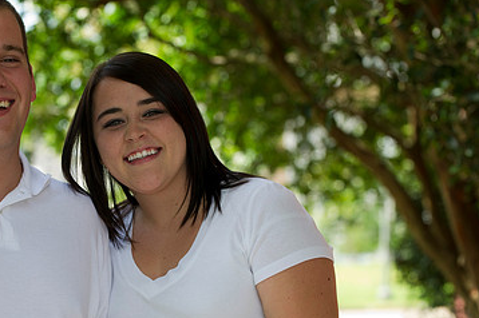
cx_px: 124
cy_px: 219
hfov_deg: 12.1
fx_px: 2260
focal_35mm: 170
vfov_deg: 8.1
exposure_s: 1/125
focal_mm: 105
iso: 200
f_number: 4.5
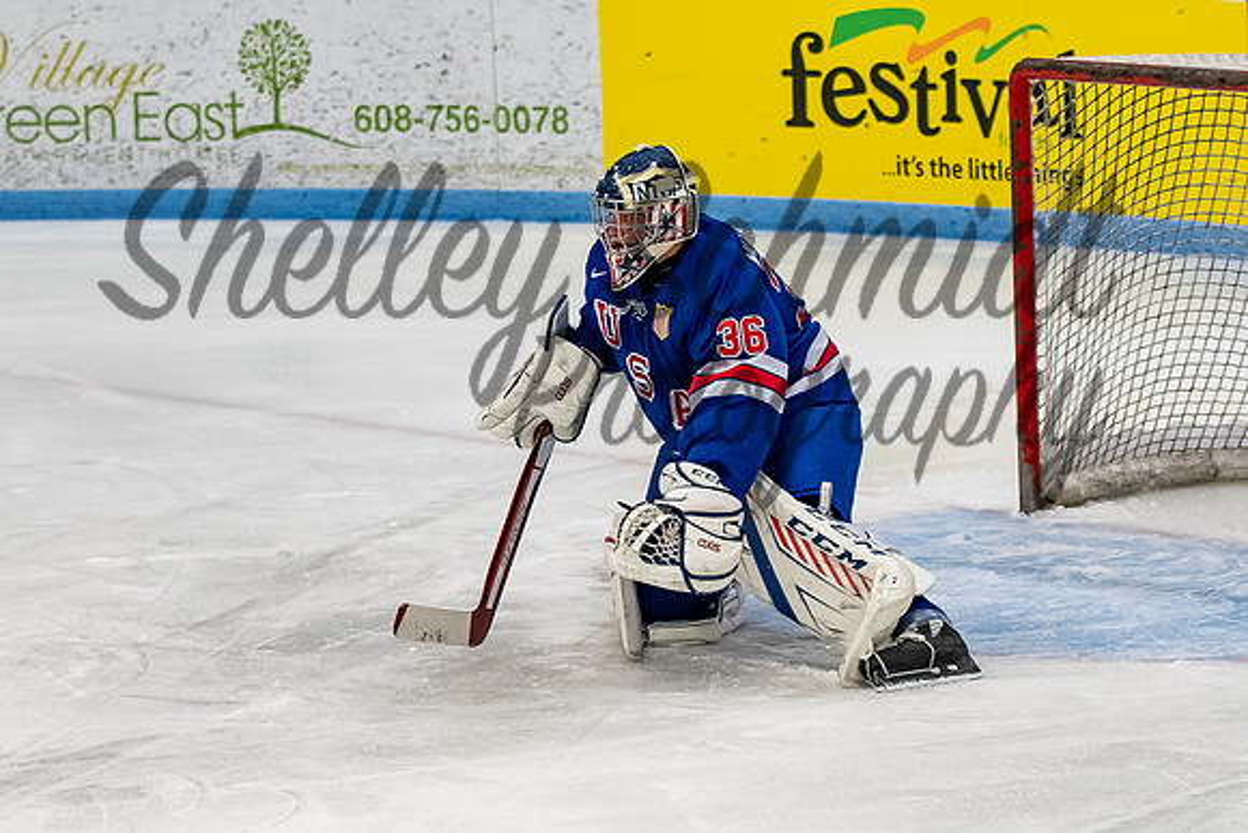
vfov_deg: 6.9
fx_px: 6880
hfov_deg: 10.4
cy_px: 323
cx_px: 623
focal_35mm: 198
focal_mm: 80
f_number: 3.2
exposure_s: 1/800
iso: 2000
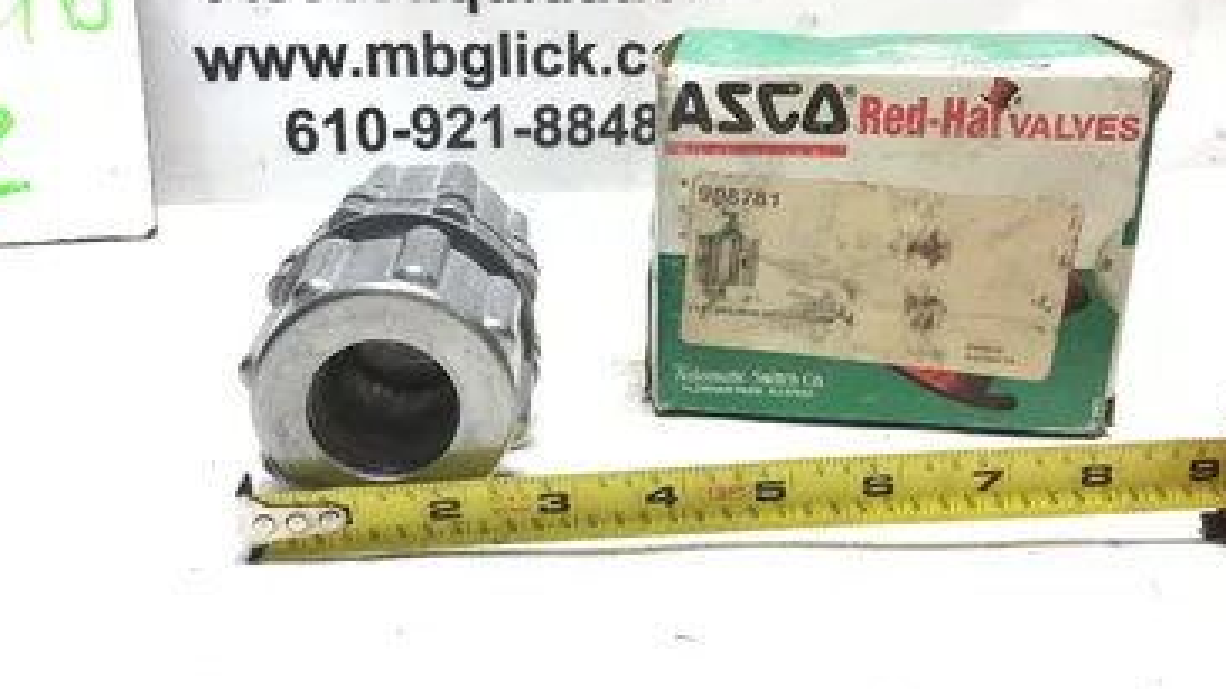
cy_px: 319
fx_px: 1202
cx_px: 625
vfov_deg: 31.9
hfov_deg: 54.0
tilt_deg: -20.6
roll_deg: +0.4
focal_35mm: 37
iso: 32
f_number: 2.4
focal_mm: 3.3
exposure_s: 1/60
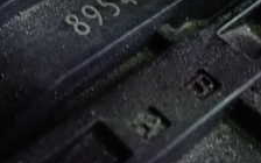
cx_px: 143
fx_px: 605
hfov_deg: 24.3
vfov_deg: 15.2
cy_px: 17
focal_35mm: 85
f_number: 2.3
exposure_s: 1/13
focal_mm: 5.4
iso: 1600
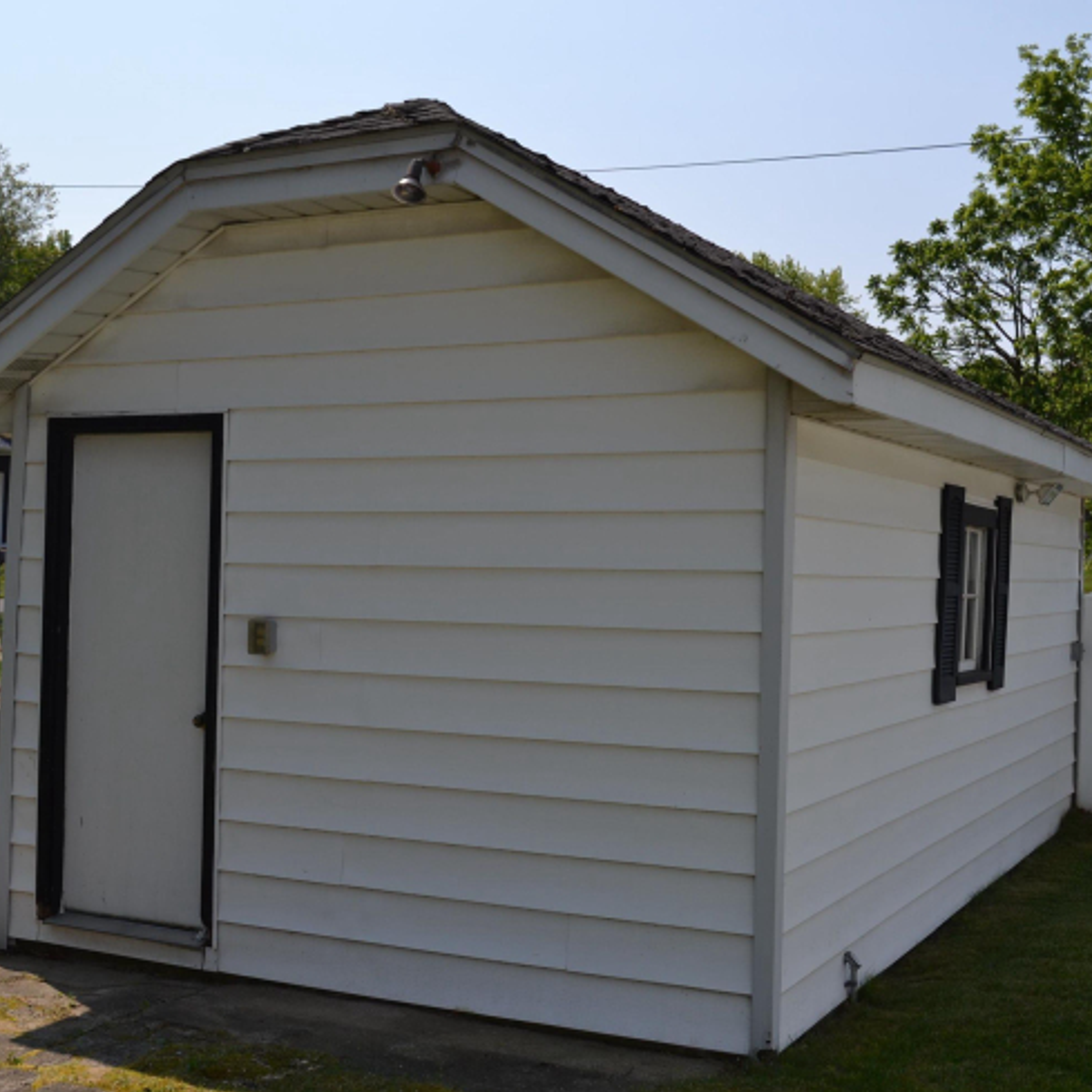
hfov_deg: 39.2
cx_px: 545
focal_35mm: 43
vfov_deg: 39.2
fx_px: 1535
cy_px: 554
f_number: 8
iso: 100
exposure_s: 1/250
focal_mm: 22
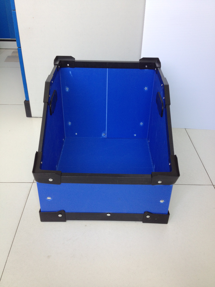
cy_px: 144
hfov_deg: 40.7
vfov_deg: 52.6
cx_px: 108
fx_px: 290
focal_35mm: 35
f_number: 2.4
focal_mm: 4.28
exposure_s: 1/60
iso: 50
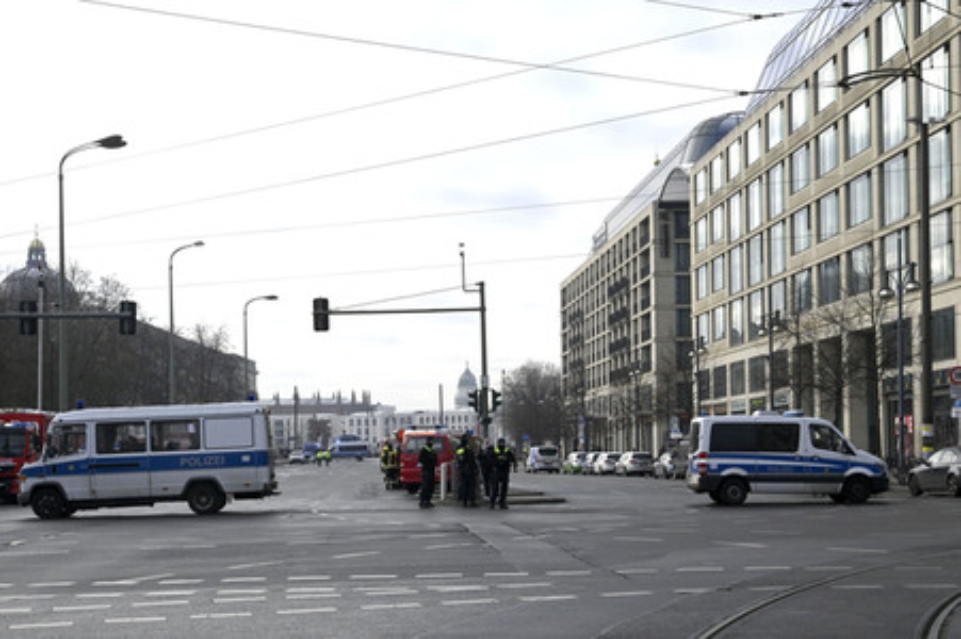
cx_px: 480
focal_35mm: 48
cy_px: 320
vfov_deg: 28.0
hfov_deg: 41.1
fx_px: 1280
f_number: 18
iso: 2000
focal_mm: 48
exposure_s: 1/640
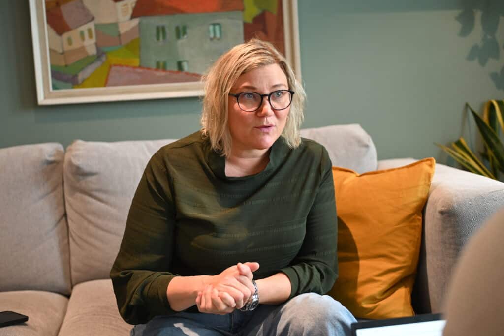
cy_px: 168
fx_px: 784
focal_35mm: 56
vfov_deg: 24.2
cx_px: 252
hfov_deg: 35.6
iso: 1800
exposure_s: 1/125
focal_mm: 56
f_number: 2.8
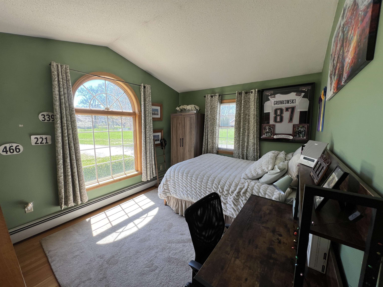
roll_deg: -0.1
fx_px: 144
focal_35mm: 13
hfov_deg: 106.2
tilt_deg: -7.5
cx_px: 192
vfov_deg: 89.9
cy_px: 144
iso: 40
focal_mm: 1.57
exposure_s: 1/99
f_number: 1.8
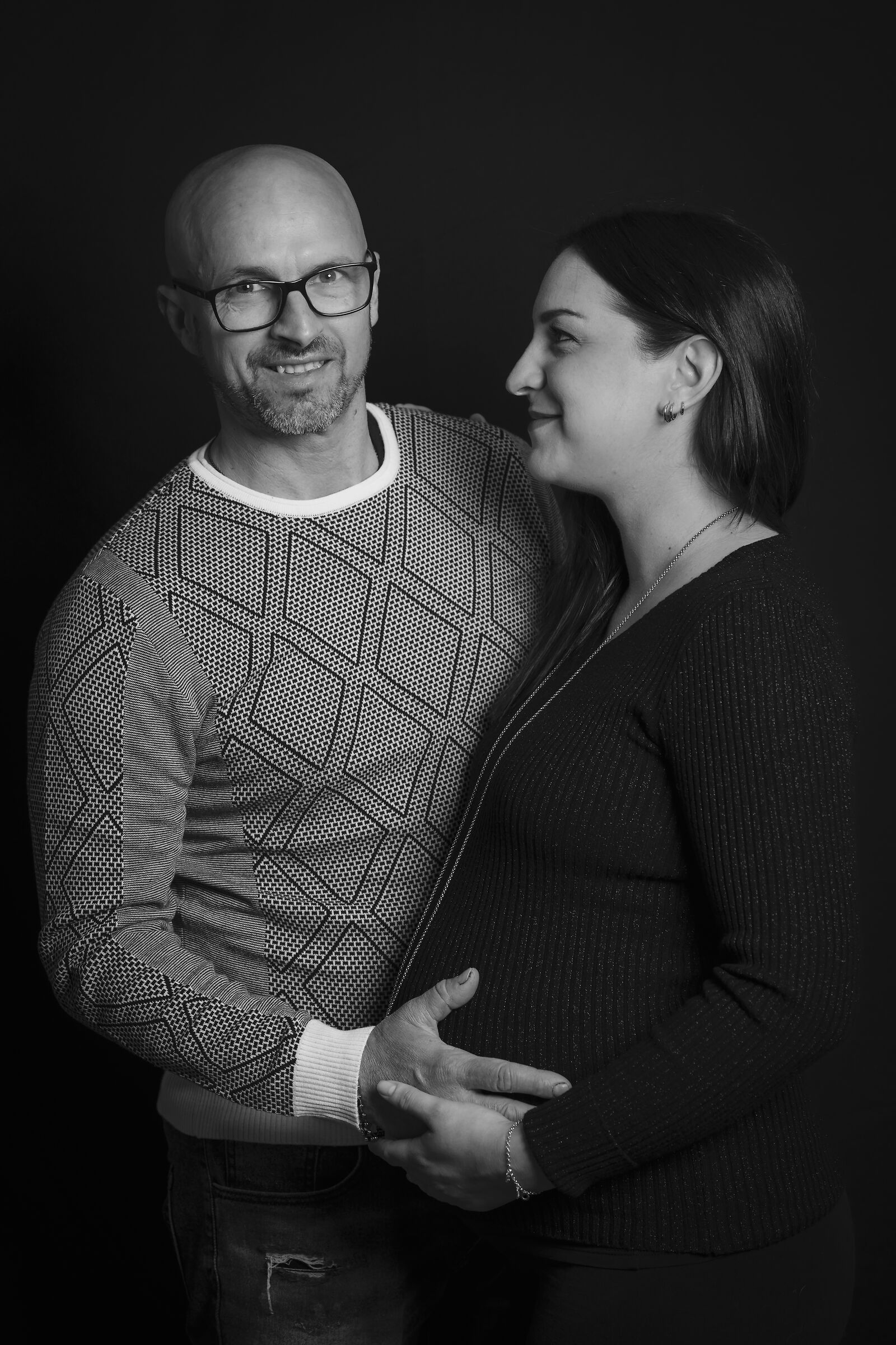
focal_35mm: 63
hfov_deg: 21.6
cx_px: 448
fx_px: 2352
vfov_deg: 31.9
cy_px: 672
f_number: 4
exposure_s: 1/200
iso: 64
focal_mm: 63
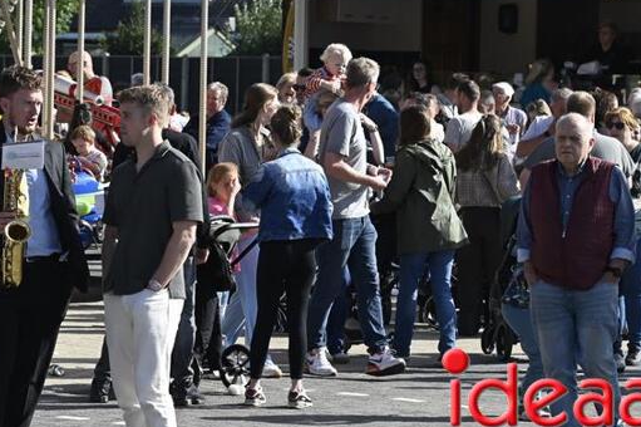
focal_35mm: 194
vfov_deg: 7.1
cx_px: 120
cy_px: 75
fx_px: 3452
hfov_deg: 10.6
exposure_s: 1/800
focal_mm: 100
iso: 320
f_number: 7.1
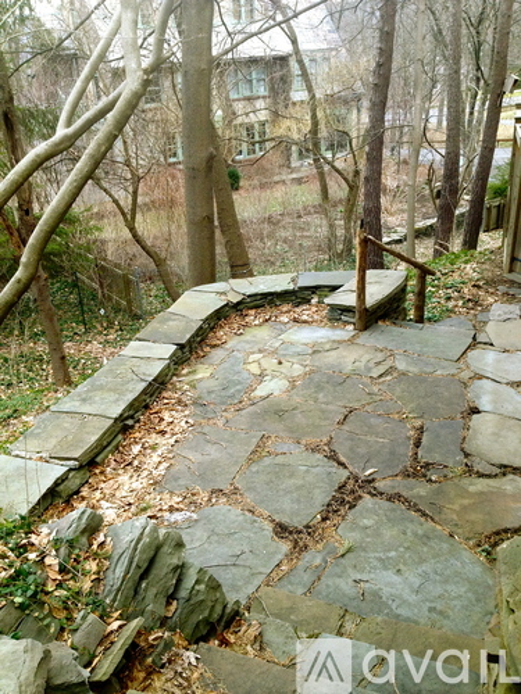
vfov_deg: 52.6
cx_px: 260
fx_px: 702
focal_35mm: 35
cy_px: 347
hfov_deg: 40.7
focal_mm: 4.28
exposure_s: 1/120
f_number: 2.4
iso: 100
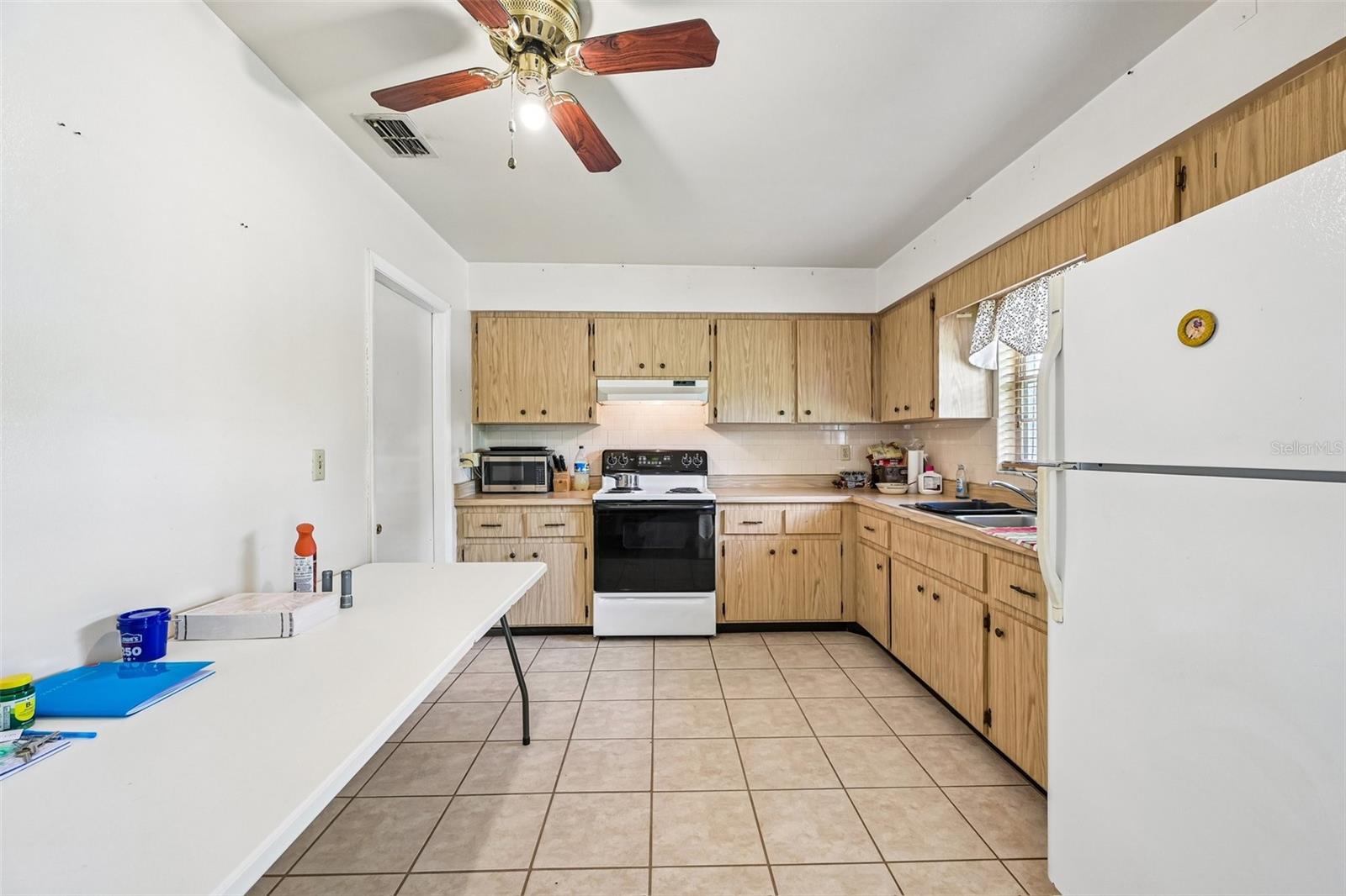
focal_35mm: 14
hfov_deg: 104.3
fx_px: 523
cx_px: 673
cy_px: 448
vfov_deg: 81.2
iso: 400
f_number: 8
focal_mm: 14
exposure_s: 1/10
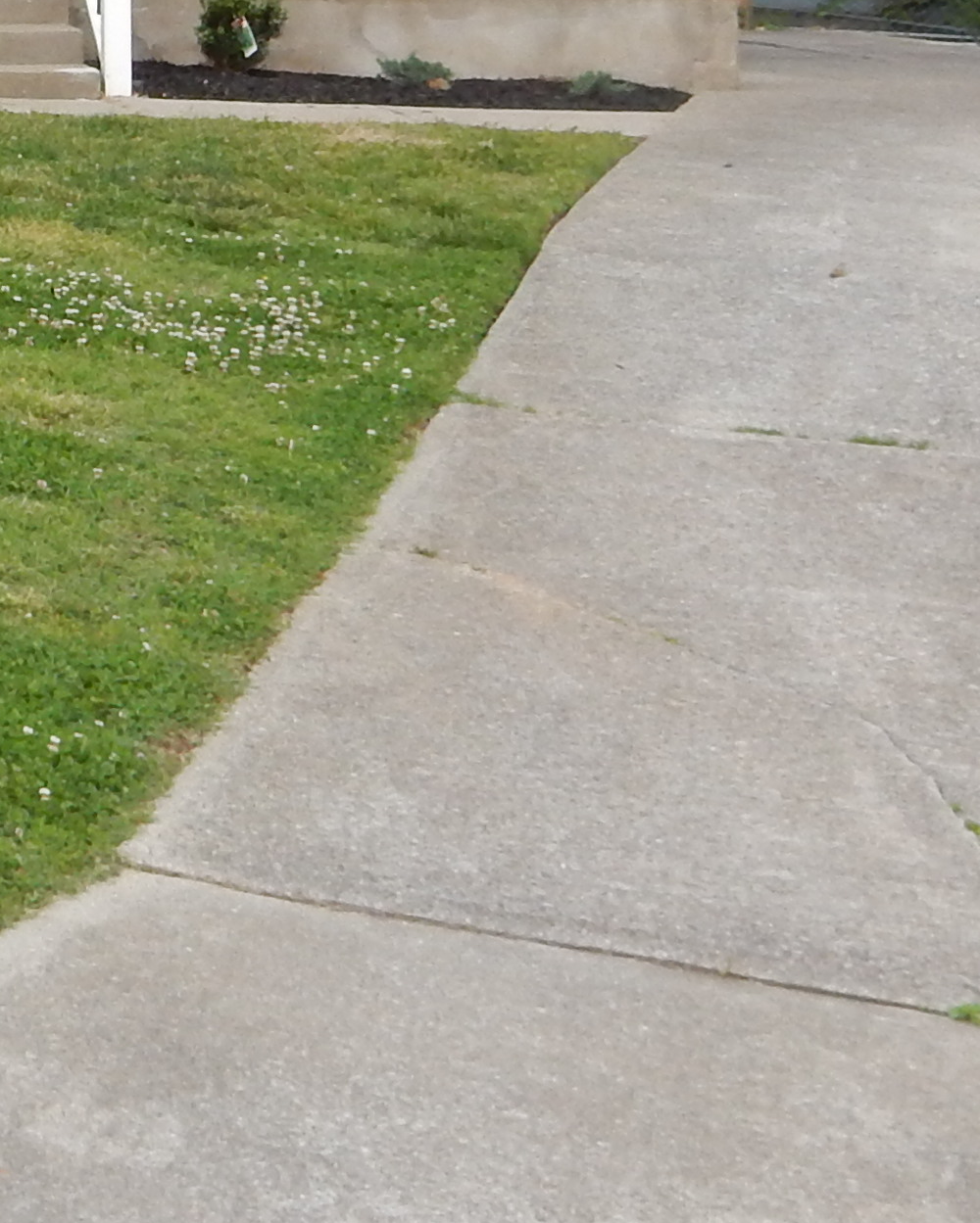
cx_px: -580
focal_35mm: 90
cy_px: -175
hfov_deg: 15.5
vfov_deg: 20.1
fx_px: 3261
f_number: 3.7
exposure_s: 1/40
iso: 180
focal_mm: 4.5
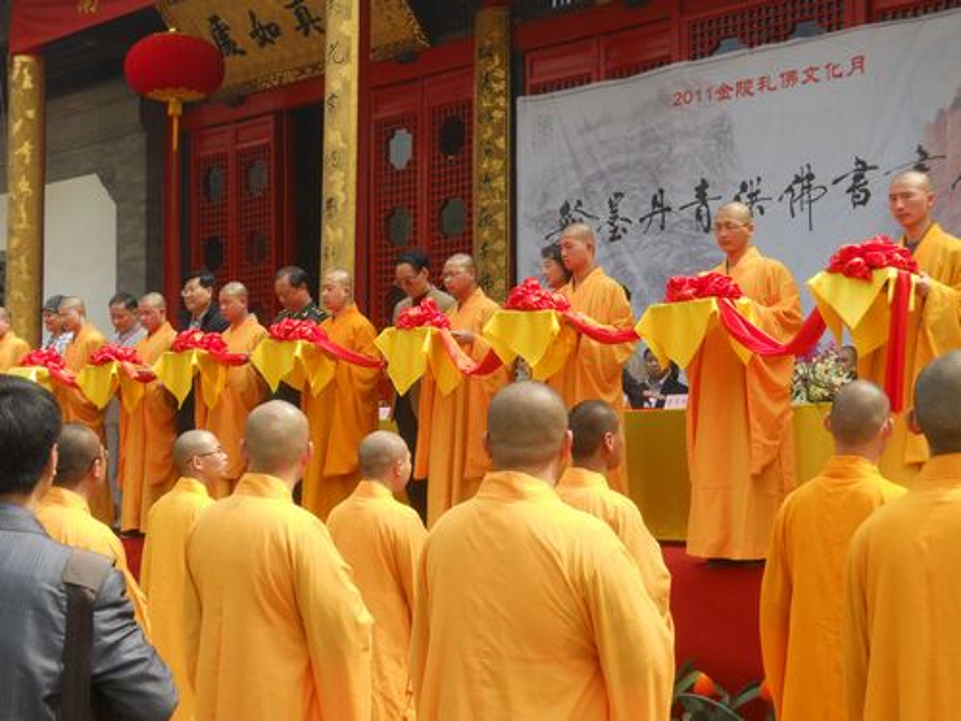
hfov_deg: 35.5
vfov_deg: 27.0
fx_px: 1499
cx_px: 480
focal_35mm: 54
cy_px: 360
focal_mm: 9.6
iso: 80
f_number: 3.7
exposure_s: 1/320
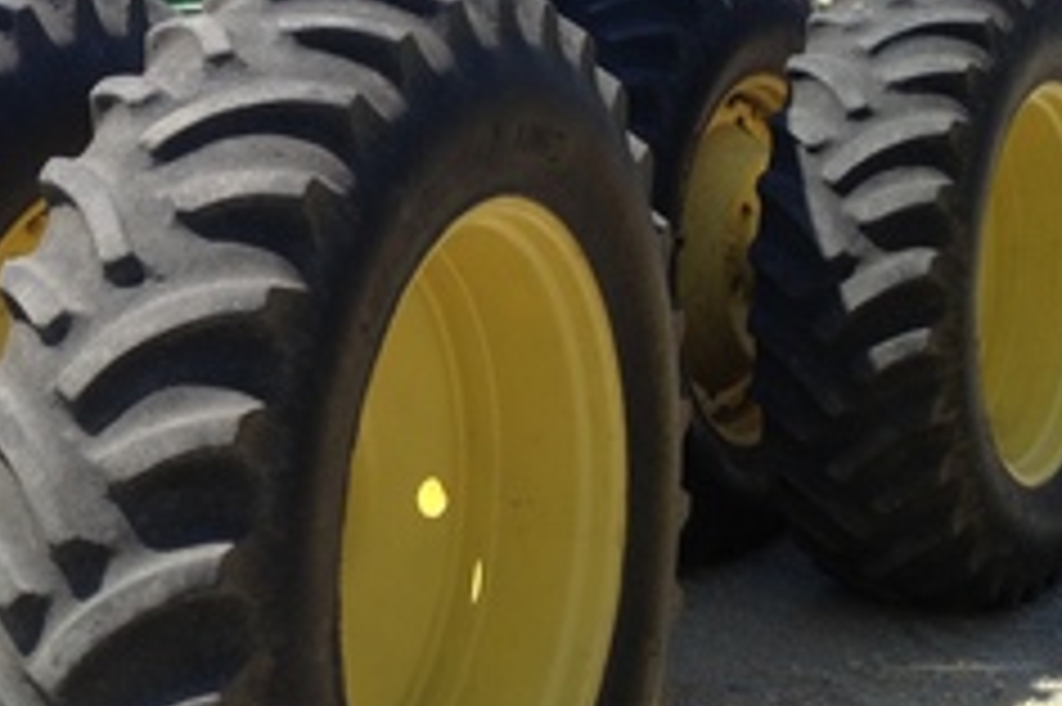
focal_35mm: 84
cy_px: 63
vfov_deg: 16.0
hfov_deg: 23.2
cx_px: 0
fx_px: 2476
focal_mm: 4.28
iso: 64
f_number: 2.4
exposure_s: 1/849
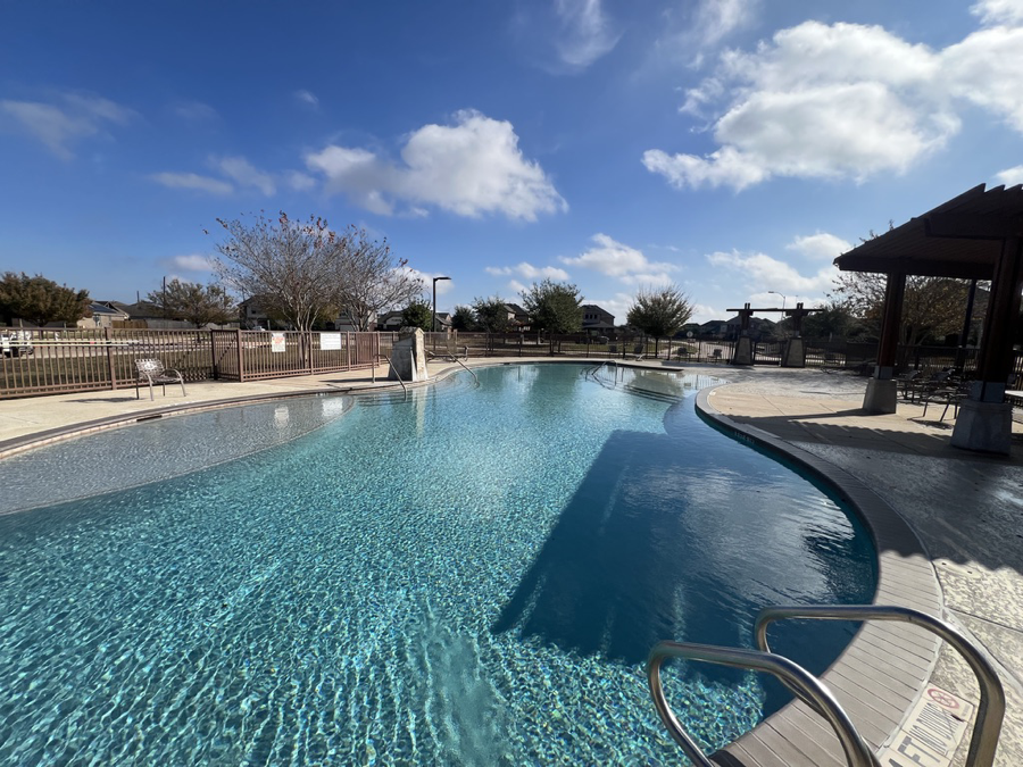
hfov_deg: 106.2
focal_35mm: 13
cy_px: 384
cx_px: 512
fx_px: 384
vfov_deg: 89.9
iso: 32
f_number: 1.8
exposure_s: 1/2370
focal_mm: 1.57
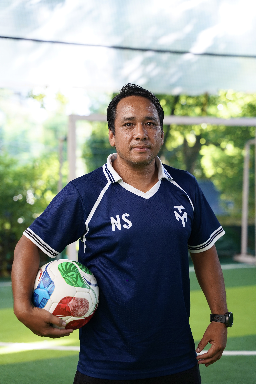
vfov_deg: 30.6
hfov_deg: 20.7
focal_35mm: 66
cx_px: 128
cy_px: 192
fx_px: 702
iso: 1000
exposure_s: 1/500
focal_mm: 65.8
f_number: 2.8
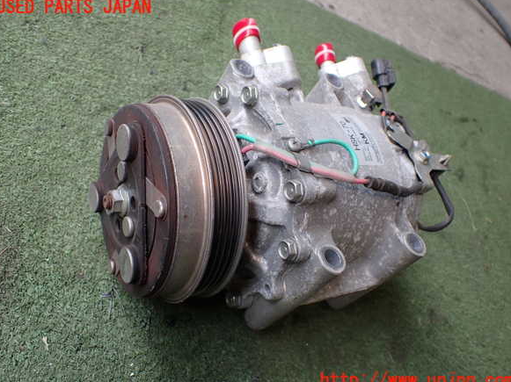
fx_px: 457
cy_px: 194
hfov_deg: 58.4
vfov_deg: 45.4
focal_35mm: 31
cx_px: 255
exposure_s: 1/125
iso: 160
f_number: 2.3
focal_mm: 5.4
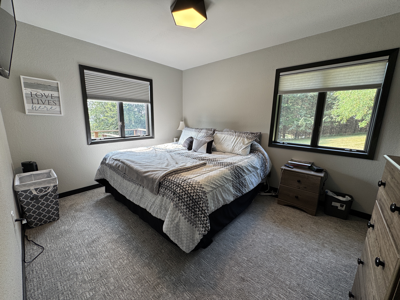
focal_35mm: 14
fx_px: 162
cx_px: 200
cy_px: 150
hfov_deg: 102.1
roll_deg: -2.0
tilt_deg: -11.5
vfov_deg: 85.7
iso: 50
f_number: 2.2
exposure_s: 1/120
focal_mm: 2.22
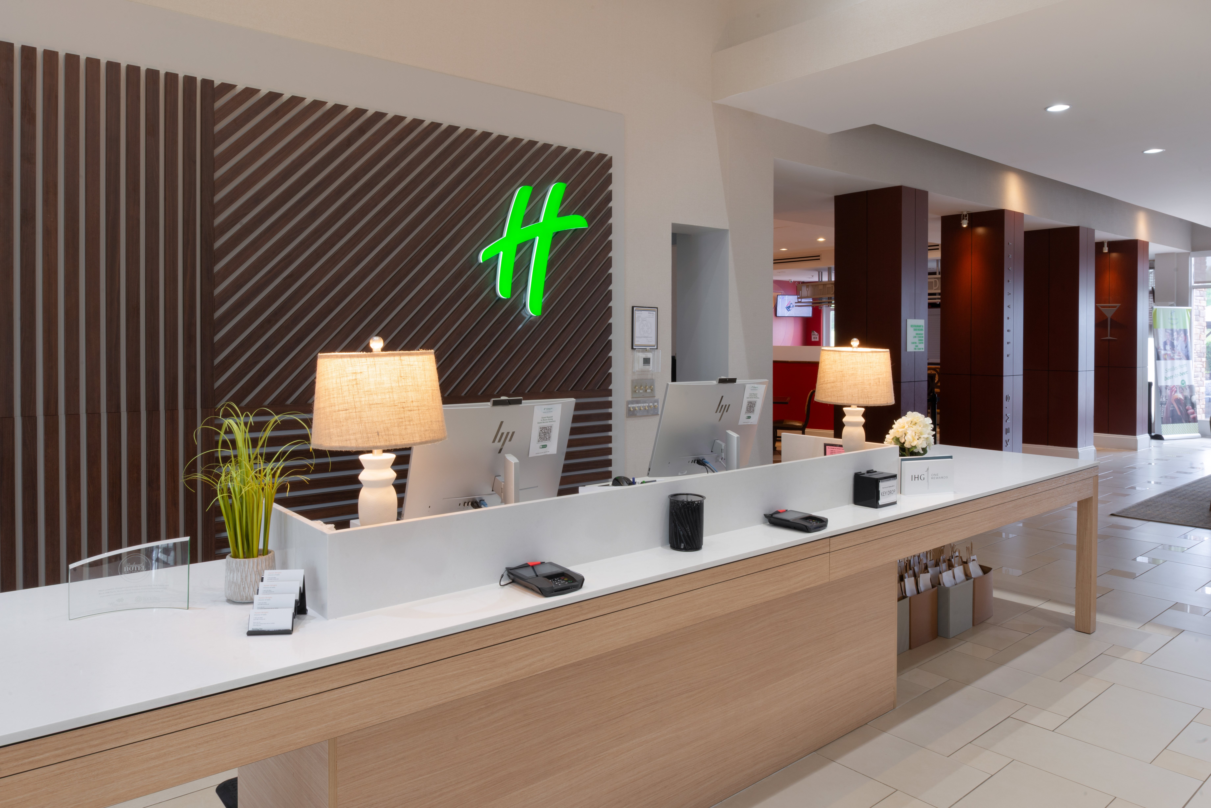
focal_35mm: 24
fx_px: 808
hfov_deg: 73.7
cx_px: 606
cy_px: 404
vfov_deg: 53.2
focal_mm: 24
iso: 400
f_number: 19
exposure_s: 1/6
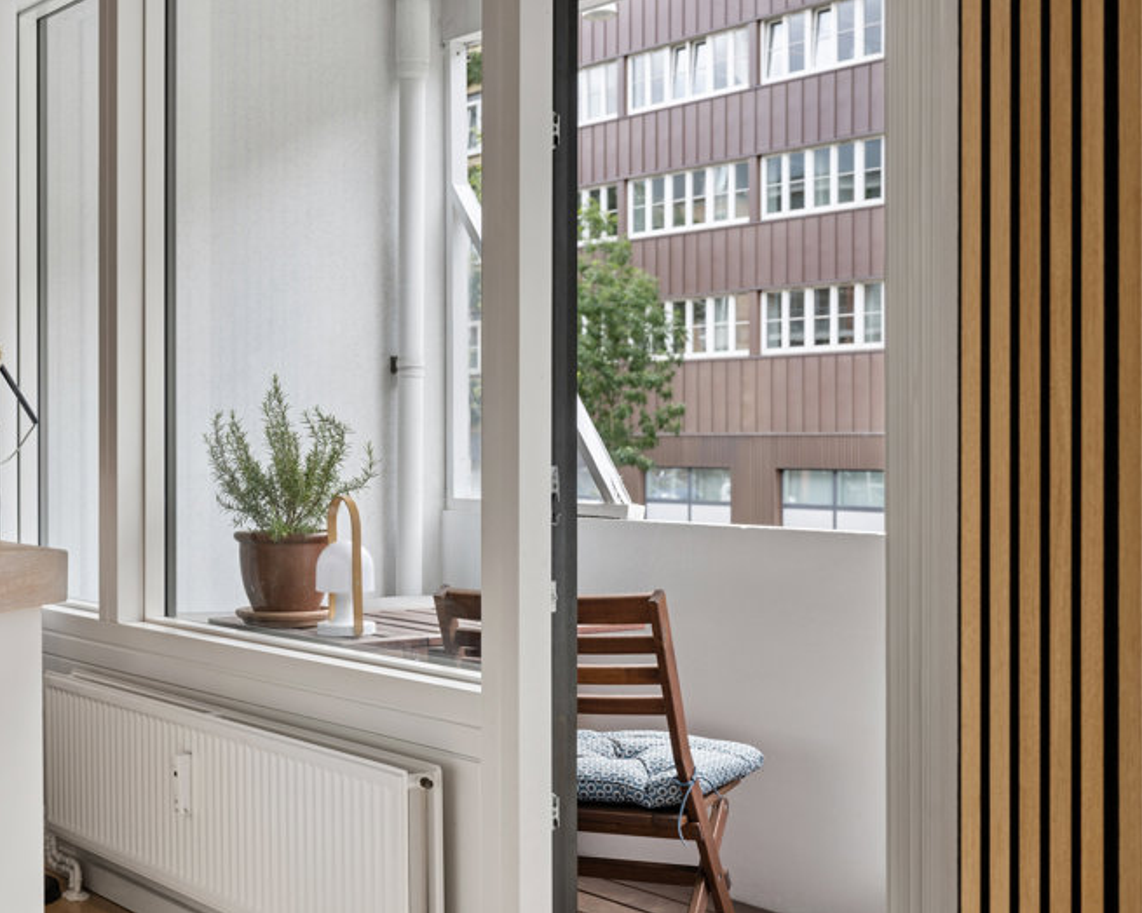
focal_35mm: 55
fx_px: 1859
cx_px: 499
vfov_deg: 27.6
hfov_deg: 34.1
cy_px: 450
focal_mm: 48
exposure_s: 1/40
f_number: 7.1
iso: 125
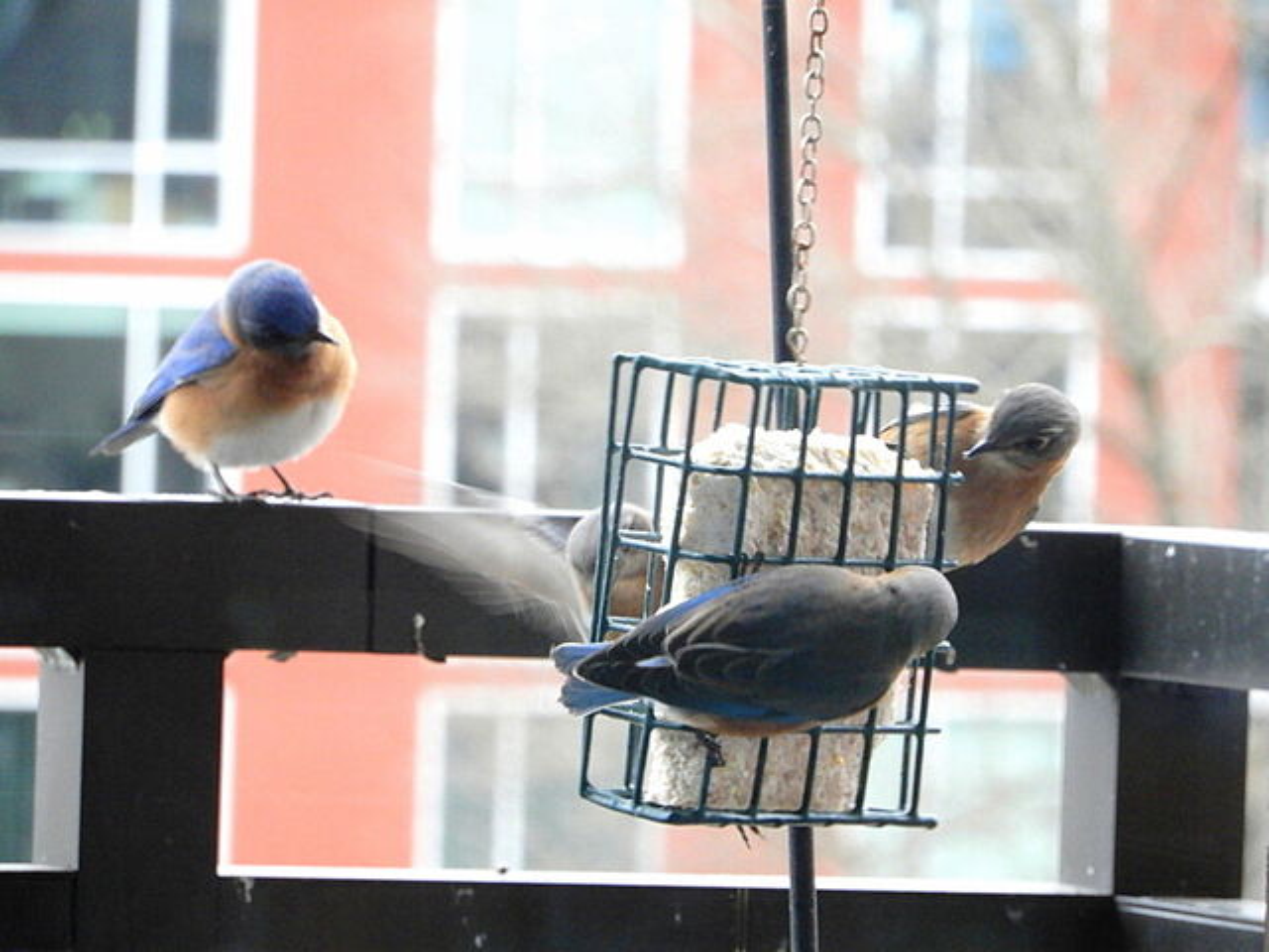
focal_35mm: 350
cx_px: 634
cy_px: 476
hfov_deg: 5.7
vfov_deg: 4.2
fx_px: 12831
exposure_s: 1/60
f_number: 6.3
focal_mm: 62.4
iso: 400
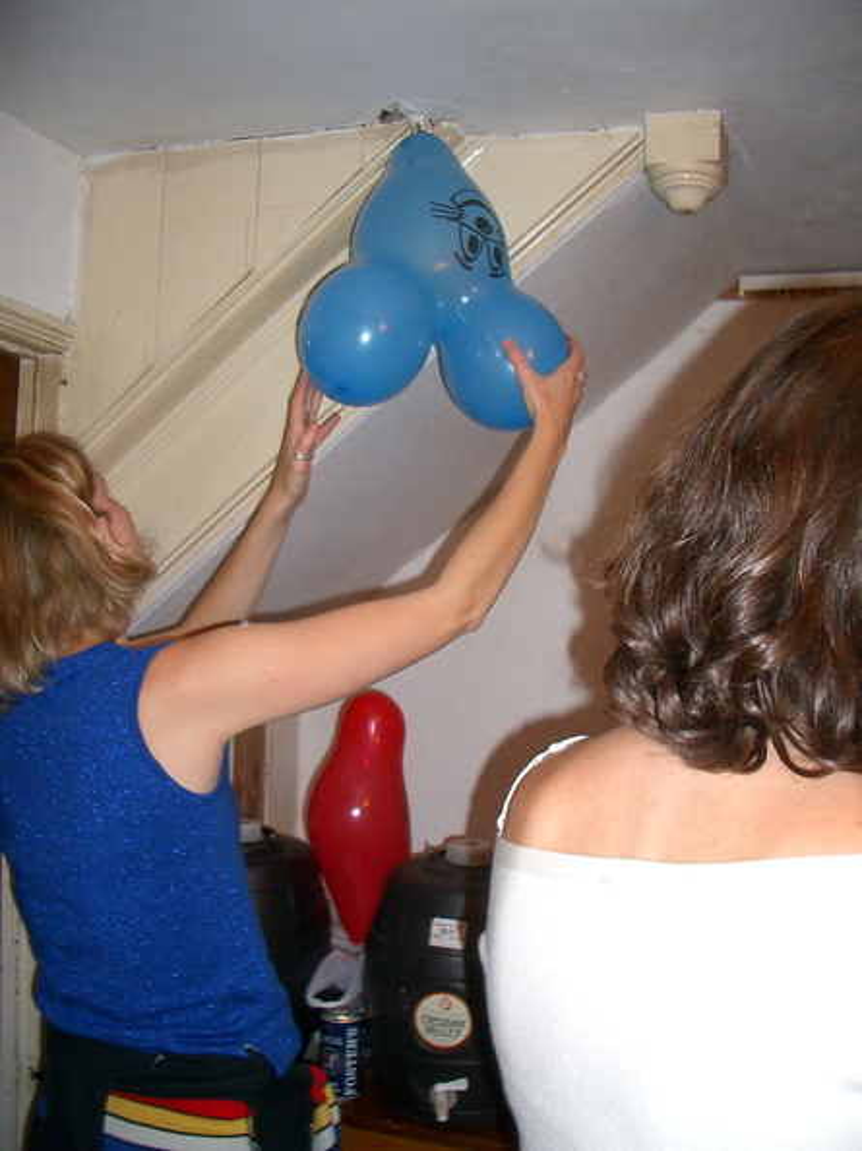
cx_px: 431
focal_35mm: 35
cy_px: 576
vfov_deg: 52.6
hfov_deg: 40.7
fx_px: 1163
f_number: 2.6
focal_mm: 5.8
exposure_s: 1/40
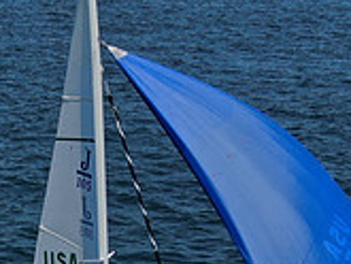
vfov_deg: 8.5
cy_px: 448
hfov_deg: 11.6
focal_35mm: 169
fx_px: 1715
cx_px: 74
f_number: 3.8
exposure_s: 1/1600
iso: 100
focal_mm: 8.6
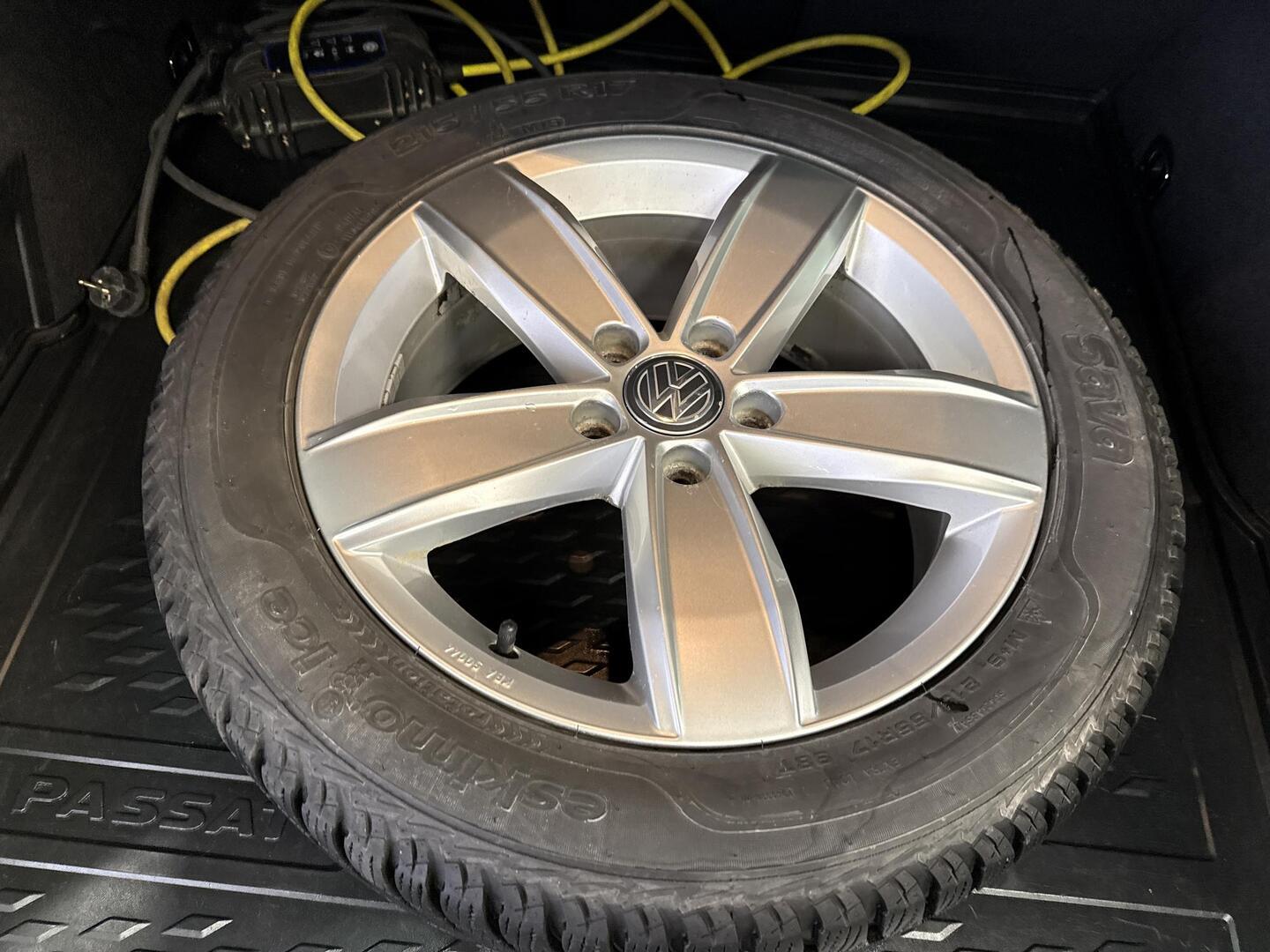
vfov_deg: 56.8
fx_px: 881
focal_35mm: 24
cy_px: 476
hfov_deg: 71.6
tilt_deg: -58.2
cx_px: 635
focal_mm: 6.76
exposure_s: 1/50
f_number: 1.78
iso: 320
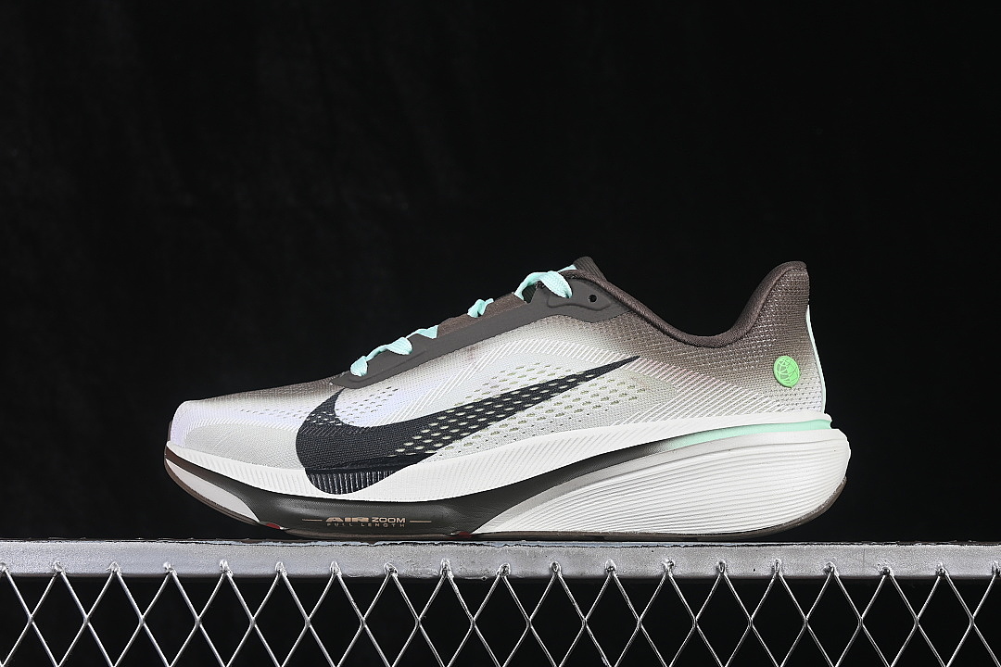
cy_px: 334
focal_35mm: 75
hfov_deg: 27.0
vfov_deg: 18.2
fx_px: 2085
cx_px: 500
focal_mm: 50
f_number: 8
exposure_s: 1/80
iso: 160
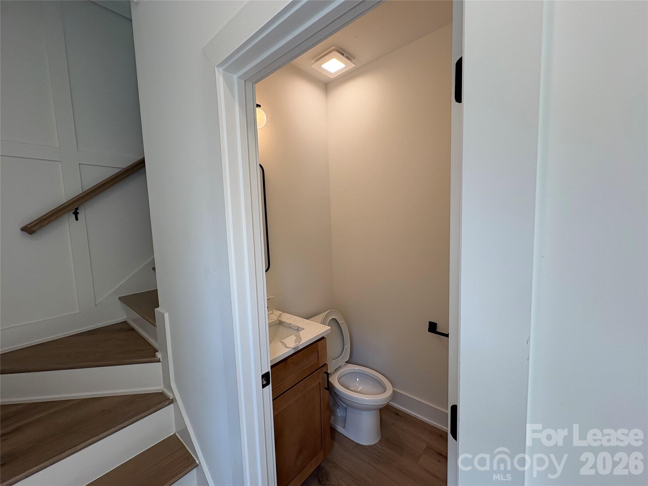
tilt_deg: -6.1
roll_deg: +2.2
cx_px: 324
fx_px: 262
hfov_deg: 102.1
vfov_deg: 85.7
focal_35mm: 14
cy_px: 243
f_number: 2.2
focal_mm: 2.22
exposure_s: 1/120
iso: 64
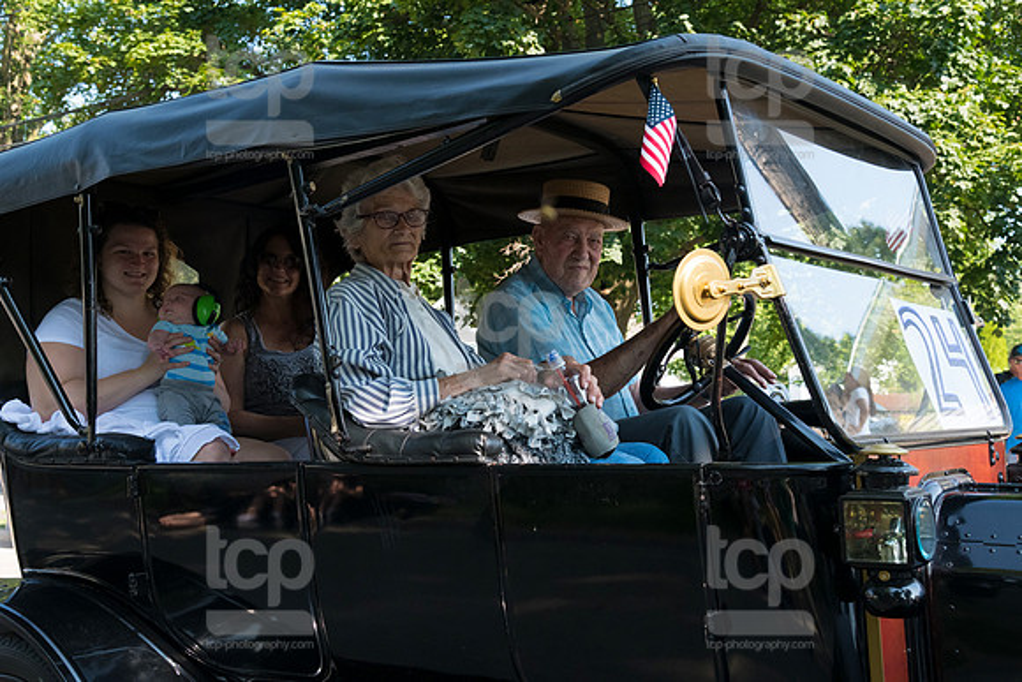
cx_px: 511
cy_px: 341
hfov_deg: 48.4
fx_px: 1136
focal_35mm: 40
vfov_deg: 33.4
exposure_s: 1/800
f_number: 6.3
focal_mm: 40
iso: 2000
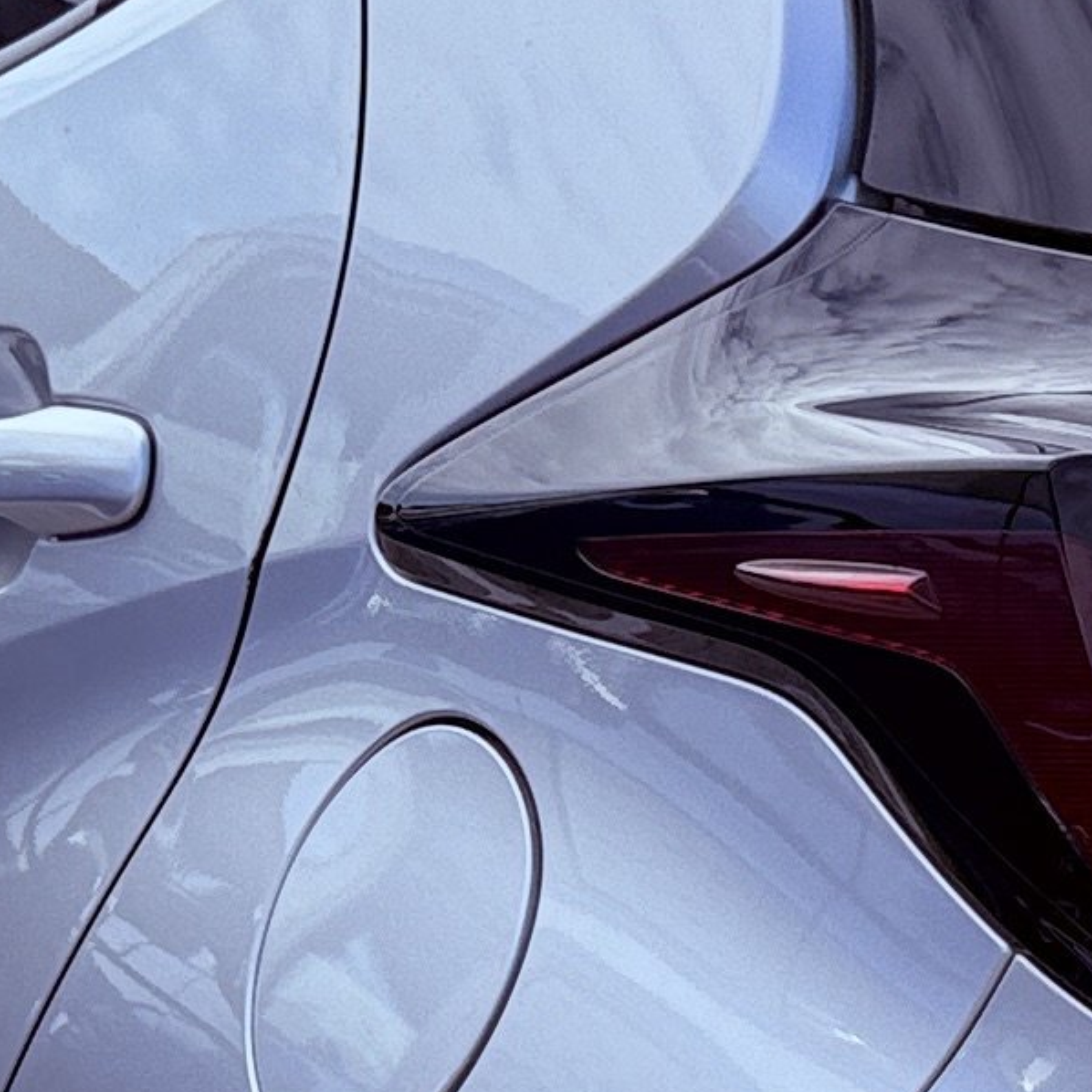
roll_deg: +2.7
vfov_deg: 12.0
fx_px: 5104
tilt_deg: -13.2
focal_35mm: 143
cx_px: 1441
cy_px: 1220
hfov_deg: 11.9
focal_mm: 6.76
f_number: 1.78
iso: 80
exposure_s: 1/1812
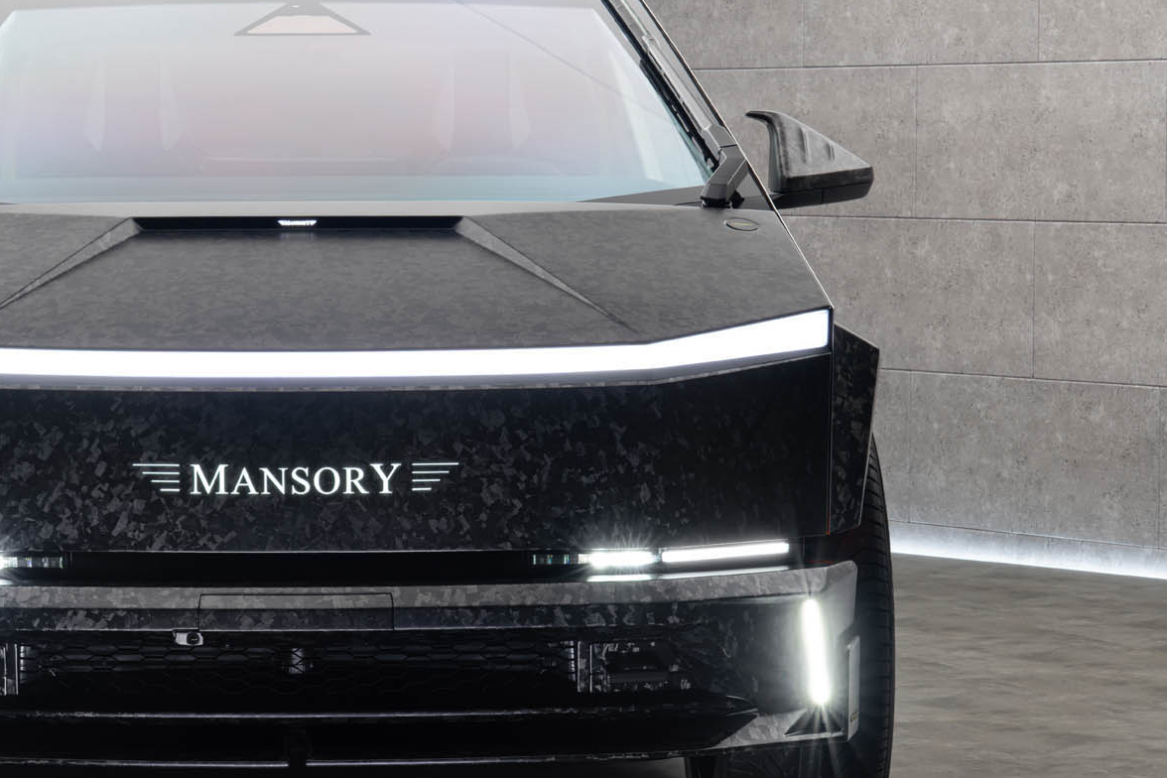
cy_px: 354
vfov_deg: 12.3
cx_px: 297
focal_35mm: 111
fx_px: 3598
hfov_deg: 18.3
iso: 100
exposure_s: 1/1.25
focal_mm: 68
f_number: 14
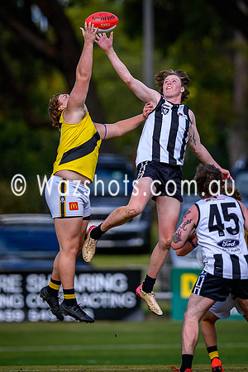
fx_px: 10093
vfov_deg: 2.1
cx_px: 139
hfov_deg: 1.4
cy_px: 142
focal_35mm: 977
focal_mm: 500
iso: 320
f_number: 4
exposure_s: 1/2500
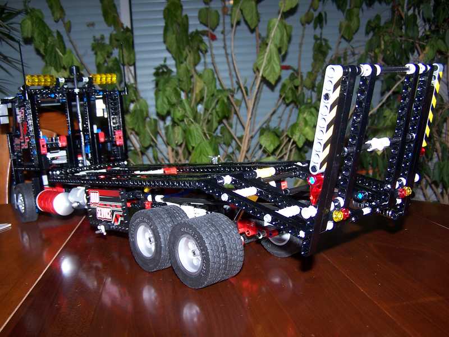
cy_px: 168
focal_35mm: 38
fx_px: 493
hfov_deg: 49.0
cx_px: 224
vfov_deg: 37.7
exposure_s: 1/60
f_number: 2.8
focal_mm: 6.3
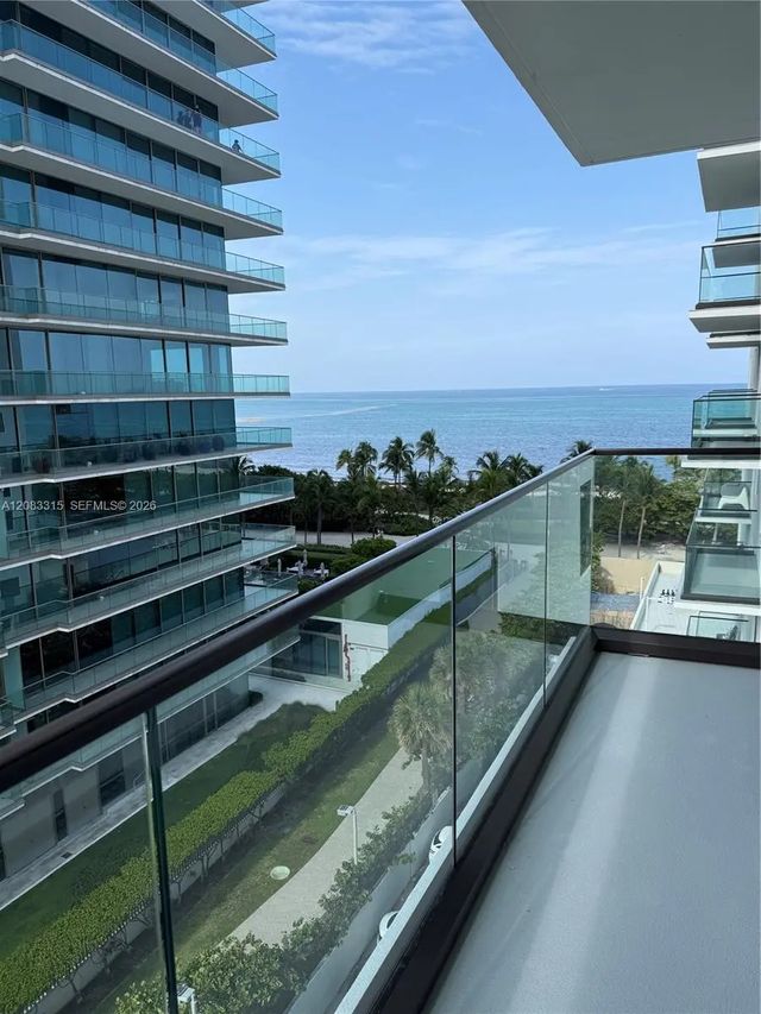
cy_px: 507
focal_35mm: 24
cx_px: 380
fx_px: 703
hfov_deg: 56.8
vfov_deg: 71.6
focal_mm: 6.76
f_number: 1.78
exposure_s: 1/3021
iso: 80
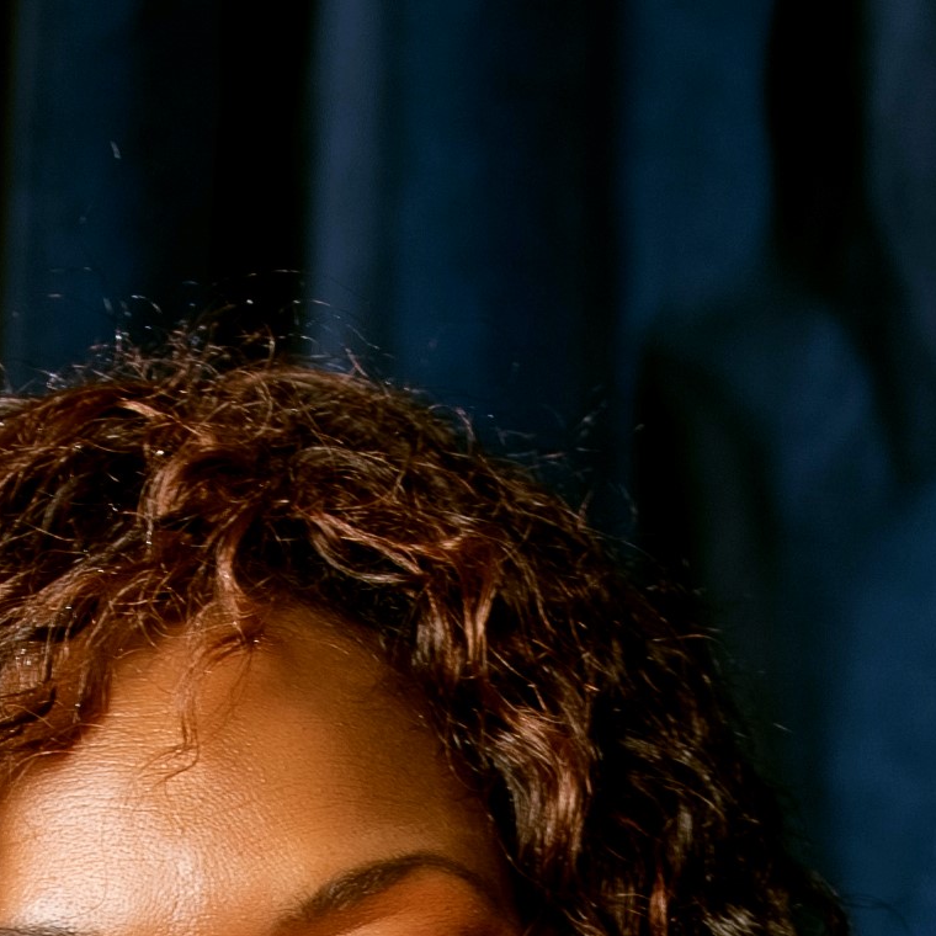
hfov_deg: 8.4
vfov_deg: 8.3
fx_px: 6394
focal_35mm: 209
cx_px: 172
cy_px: 1065
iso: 100
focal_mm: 95
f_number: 5.6
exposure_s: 1/250
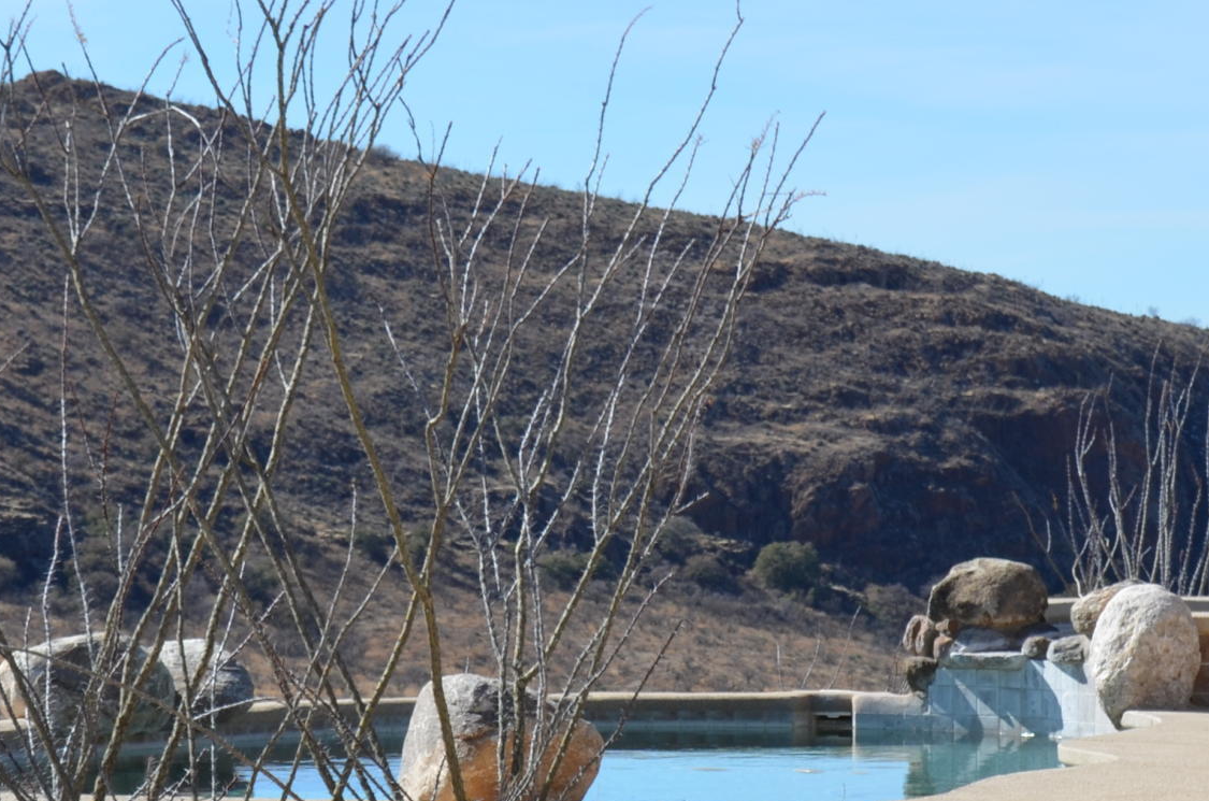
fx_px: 5630
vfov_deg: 8.1
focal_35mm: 168
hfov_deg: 12.3
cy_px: 733
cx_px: 705
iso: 100
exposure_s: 1/250
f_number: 8
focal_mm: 42
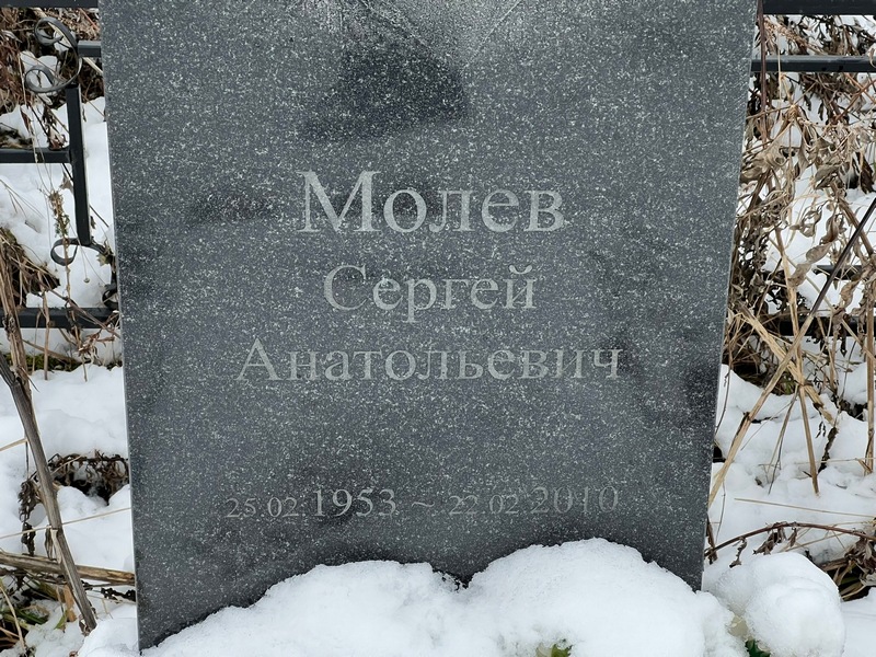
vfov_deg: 19.1
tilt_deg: -30.0
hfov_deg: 25.3
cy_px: 328
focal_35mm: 77
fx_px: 1949
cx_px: 438
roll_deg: -0.2
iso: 160
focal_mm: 9
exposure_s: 1/99
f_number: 2.8
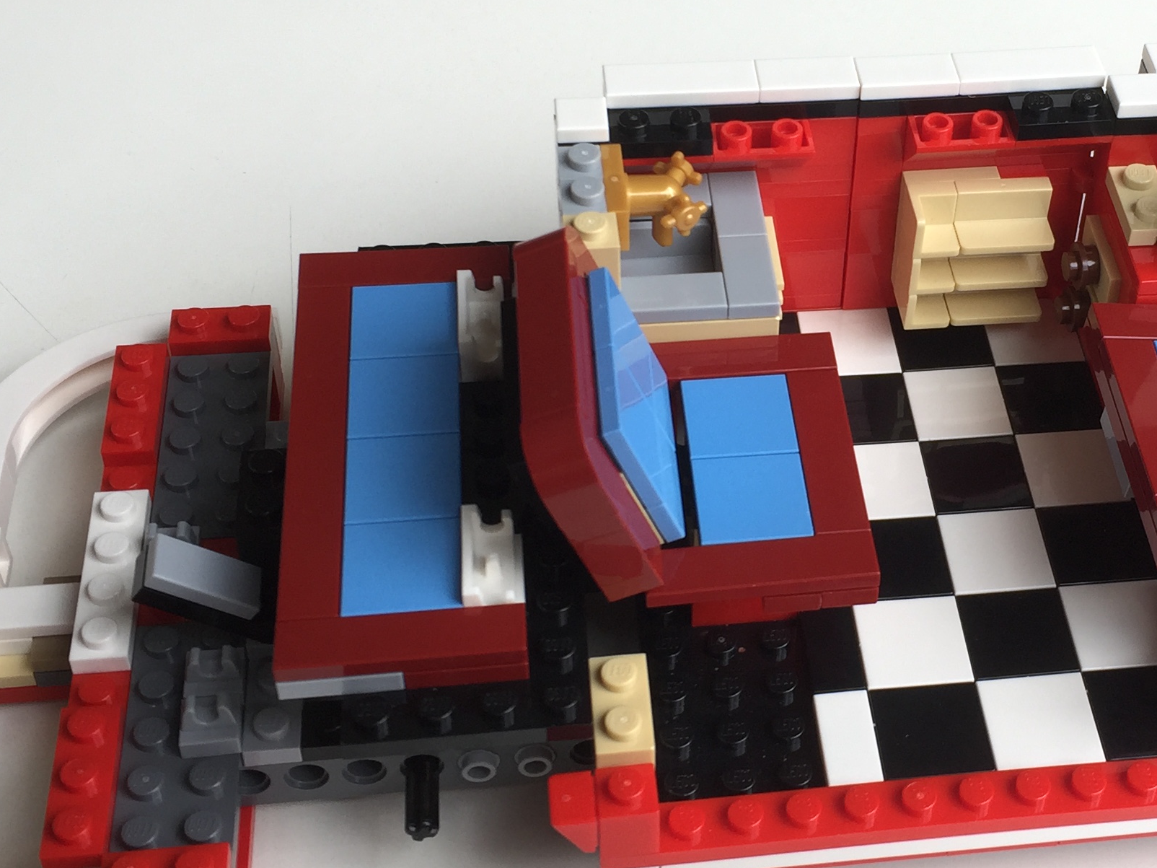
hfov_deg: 32.2
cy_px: 333
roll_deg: -5.6
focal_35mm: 59
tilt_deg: -44.1
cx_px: 833
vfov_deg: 24.8
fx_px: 1972
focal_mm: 4.15
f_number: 2.2
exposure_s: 1/146
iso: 32
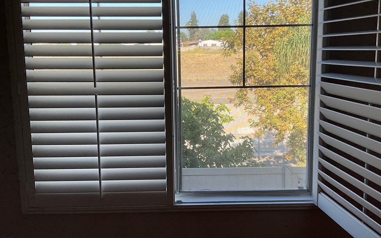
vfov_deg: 35.3
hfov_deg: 53.9
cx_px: 211
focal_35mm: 36
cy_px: 102
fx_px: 374
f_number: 1.8
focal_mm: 3
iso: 16
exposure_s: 1/435
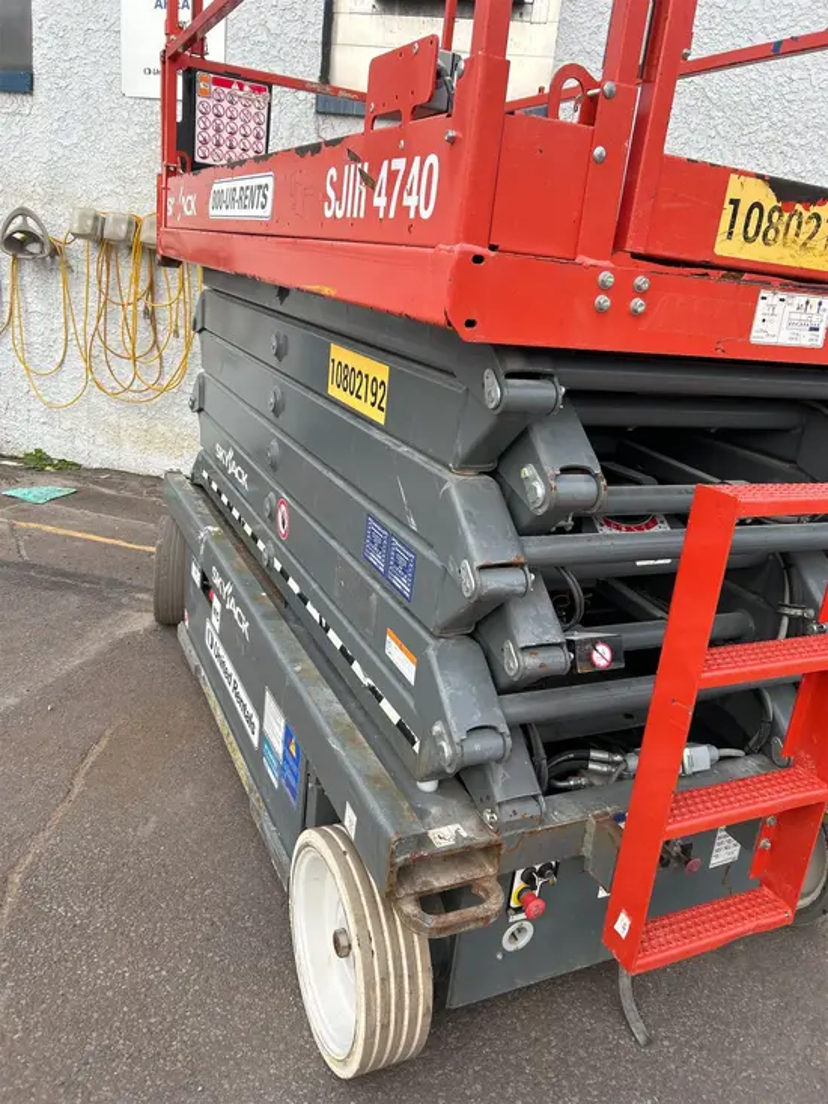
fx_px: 829
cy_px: 552
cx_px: 414
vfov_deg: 67.3
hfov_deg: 53.1
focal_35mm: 26
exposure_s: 1/330
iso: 50
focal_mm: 5.7
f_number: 1.5
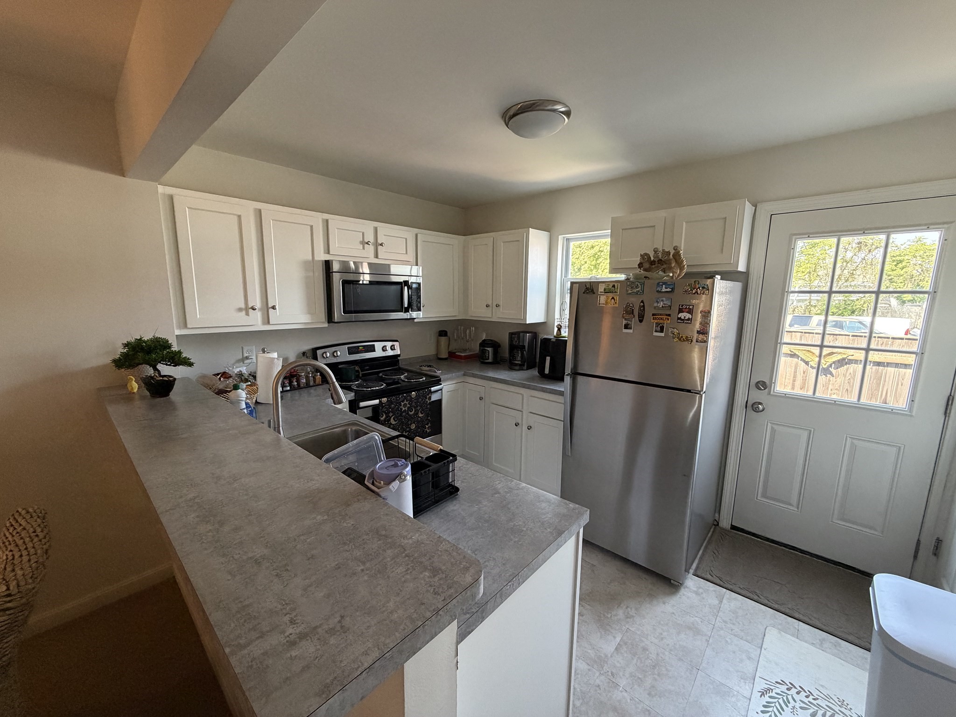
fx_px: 387
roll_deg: -0.2
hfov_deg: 102.1
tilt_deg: -10.2
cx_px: 478
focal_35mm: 14
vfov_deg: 85.7
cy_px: 358
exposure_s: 1/60
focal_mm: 2.22
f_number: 2.2
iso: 320
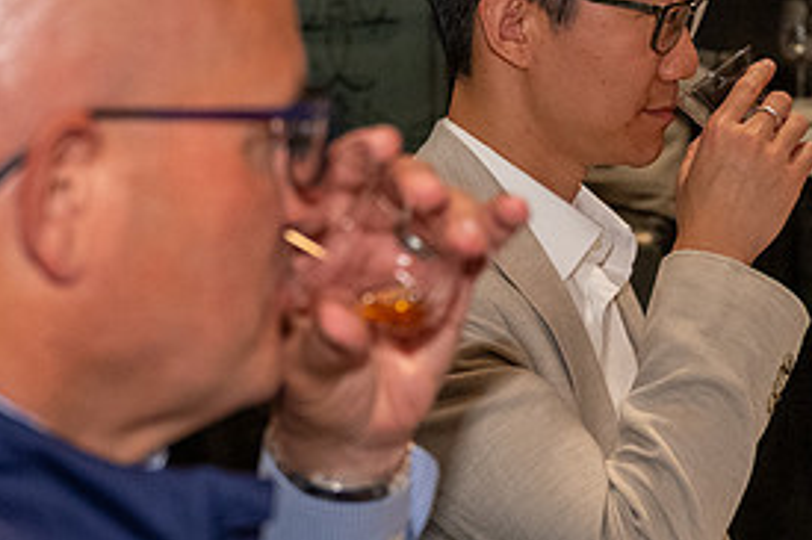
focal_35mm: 99
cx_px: 375
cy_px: 378
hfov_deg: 20.6
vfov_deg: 13.8
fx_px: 2232
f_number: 4
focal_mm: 47
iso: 5000
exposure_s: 1/60
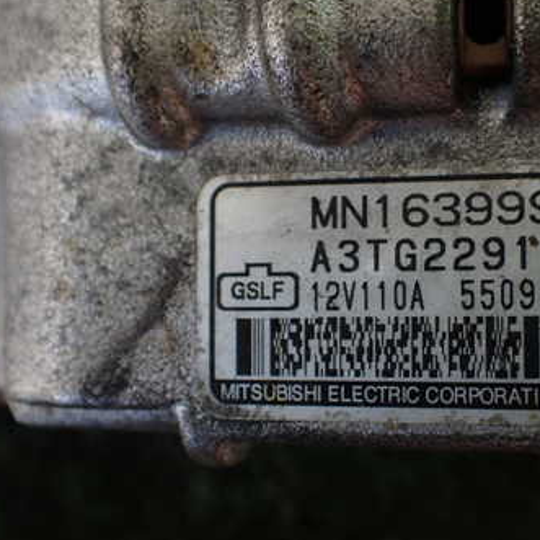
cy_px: 292
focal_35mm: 48
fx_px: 847
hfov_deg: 35.0
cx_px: 365
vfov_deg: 35.3
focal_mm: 5.4
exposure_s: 1/125
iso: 200
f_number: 2.3
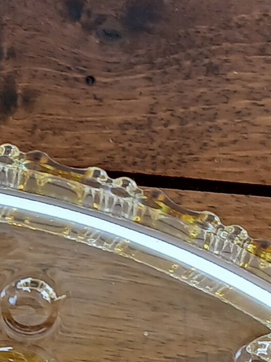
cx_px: -209
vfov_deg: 12.9
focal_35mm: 151
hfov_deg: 9.4
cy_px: 387
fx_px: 1577
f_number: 1.8
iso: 20
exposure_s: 1/50
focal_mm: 3.98
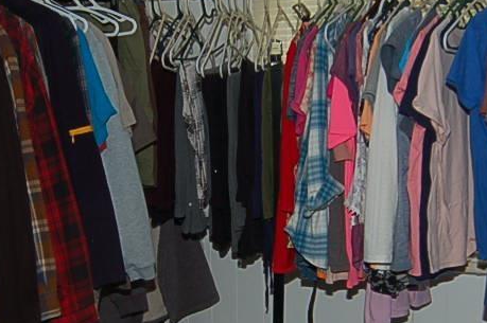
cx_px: 280
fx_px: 797
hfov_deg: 33.9
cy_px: 230
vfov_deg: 22.8
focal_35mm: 59
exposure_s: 1/60
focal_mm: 12
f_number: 4
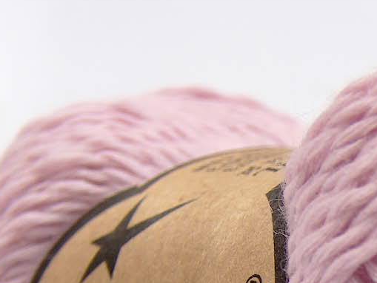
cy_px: 355
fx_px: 1221
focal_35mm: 112
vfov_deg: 12.9
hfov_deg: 17.0
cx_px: 403
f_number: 2.8
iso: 100
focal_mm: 8.96
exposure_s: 1/4.59
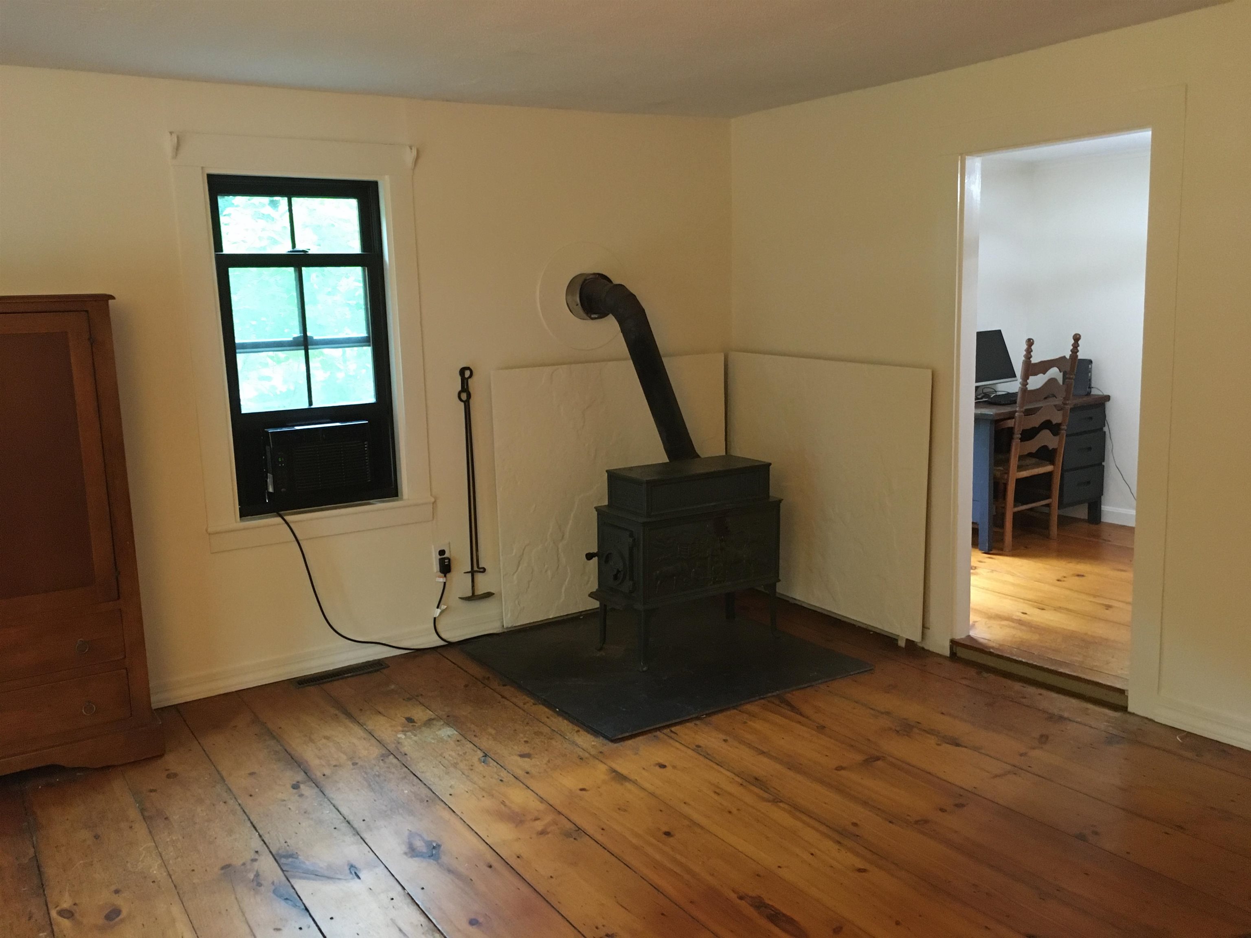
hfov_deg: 61.7
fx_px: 1048
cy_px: 469
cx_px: 626
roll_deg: +1.6
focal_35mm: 29
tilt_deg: -8.0
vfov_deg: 48.2
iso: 200
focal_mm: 4.15
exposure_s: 1/30
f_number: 2.2
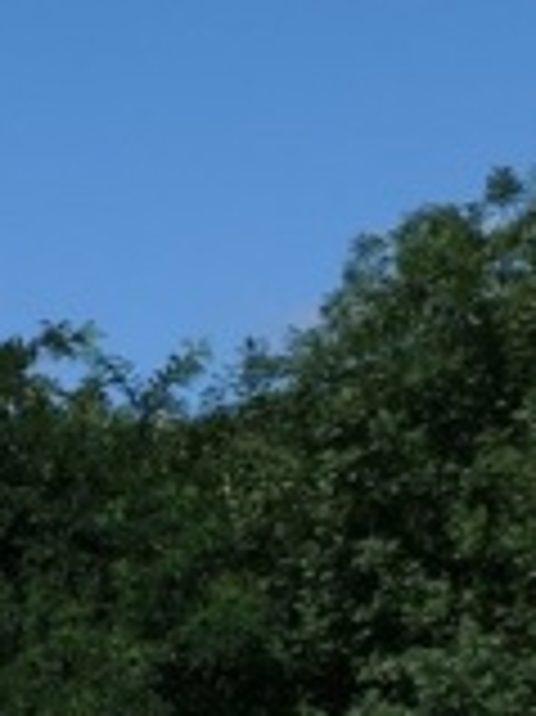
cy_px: 1657
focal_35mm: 211
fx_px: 4362
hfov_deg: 6.9
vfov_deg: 8.6
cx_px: -428
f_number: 4
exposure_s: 1/1600
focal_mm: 14.2
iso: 125
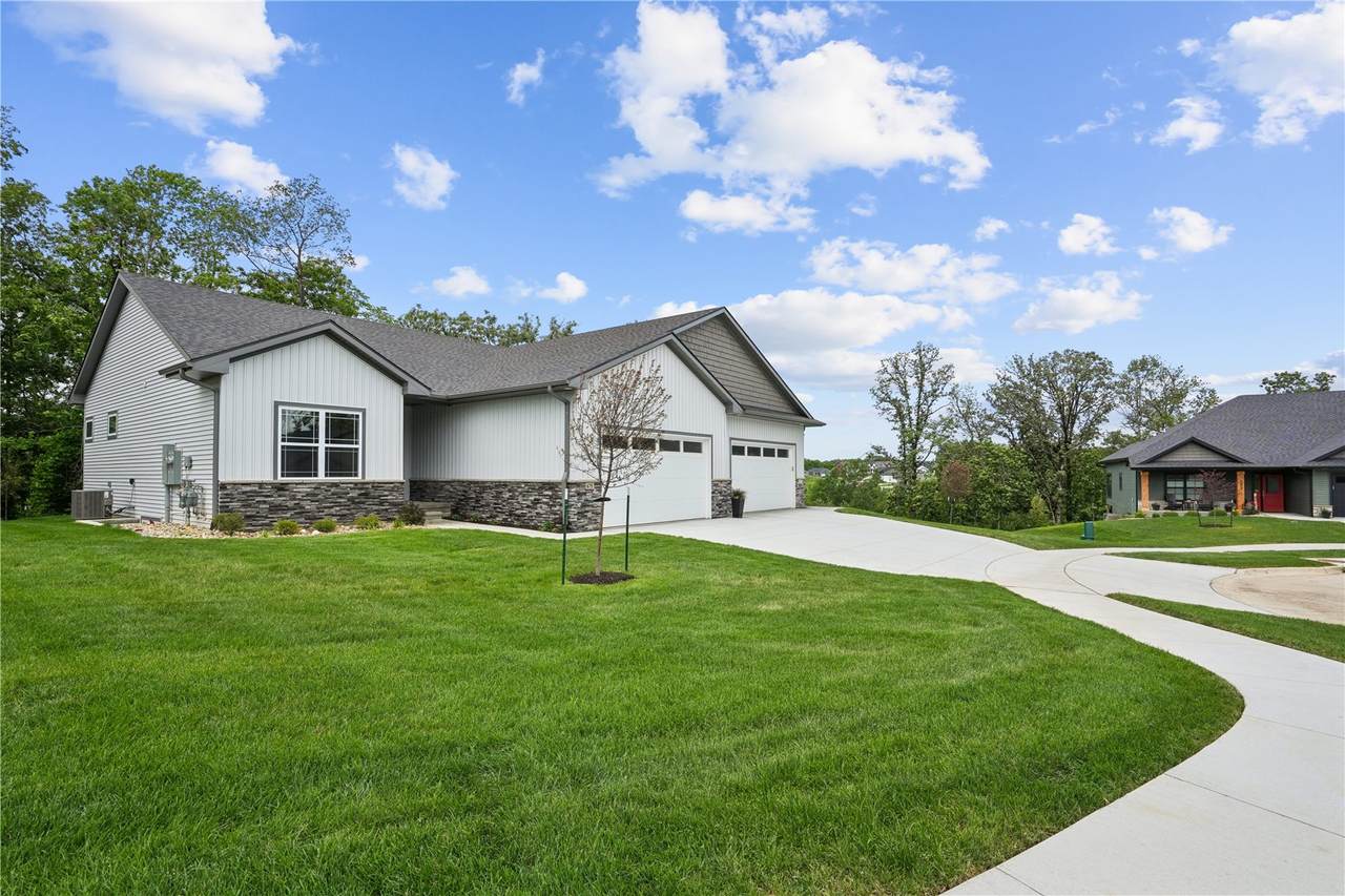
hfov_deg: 93.3
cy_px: 448
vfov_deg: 70.4
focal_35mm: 17
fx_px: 635
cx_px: 672
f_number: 9
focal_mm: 17
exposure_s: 1/1000
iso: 400
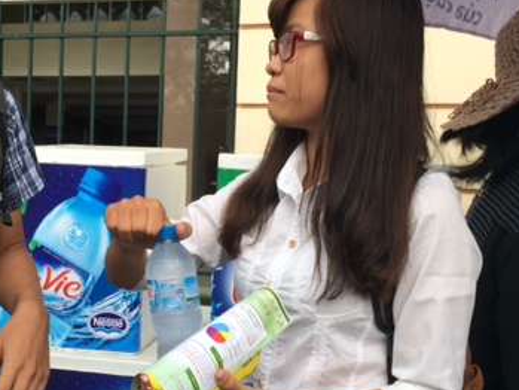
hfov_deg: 34.6
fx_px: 825
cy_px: 232
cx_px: 178
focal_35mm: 55
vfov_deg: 26.5
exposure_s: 1/494
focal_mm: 4.12
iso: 32
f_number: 2.2
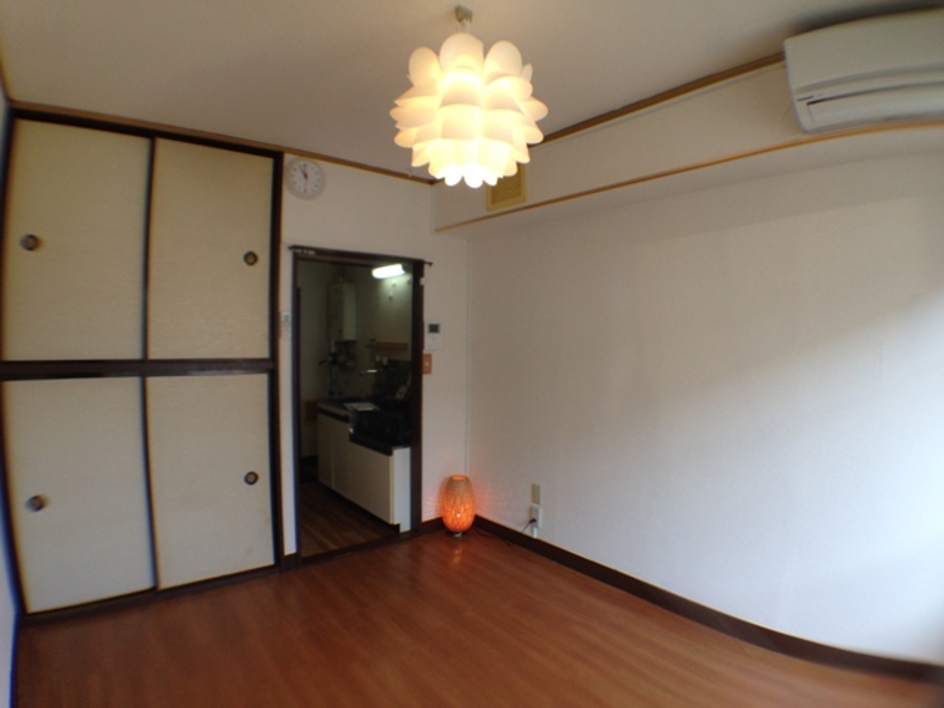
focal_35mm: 33
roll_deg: +0.6
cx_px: 472
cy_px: 354
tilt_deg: -1.7
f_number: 2.4
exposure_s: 1/40
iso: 50
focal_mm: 4.12
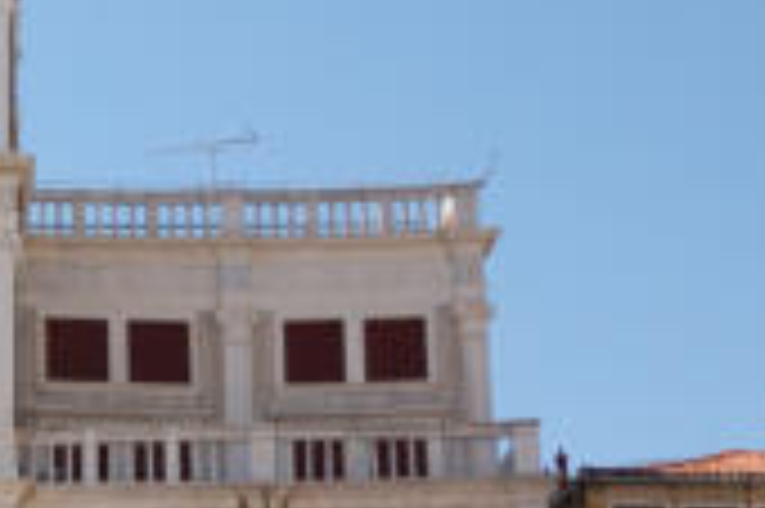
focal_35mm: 127
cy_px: 596
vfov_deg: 10.6
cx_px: -198
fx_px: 2696
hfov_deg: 15.5
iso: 220
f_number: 9
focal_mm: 24
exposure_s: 1/320
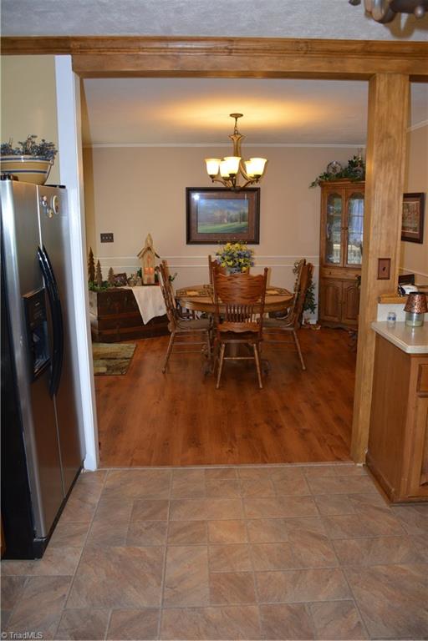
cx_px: 214
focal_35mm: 27
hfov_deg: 47.9
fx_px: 481
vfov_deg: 67.4
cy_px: 320
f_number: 3.5
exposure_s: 1/60
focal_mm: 18
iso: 500
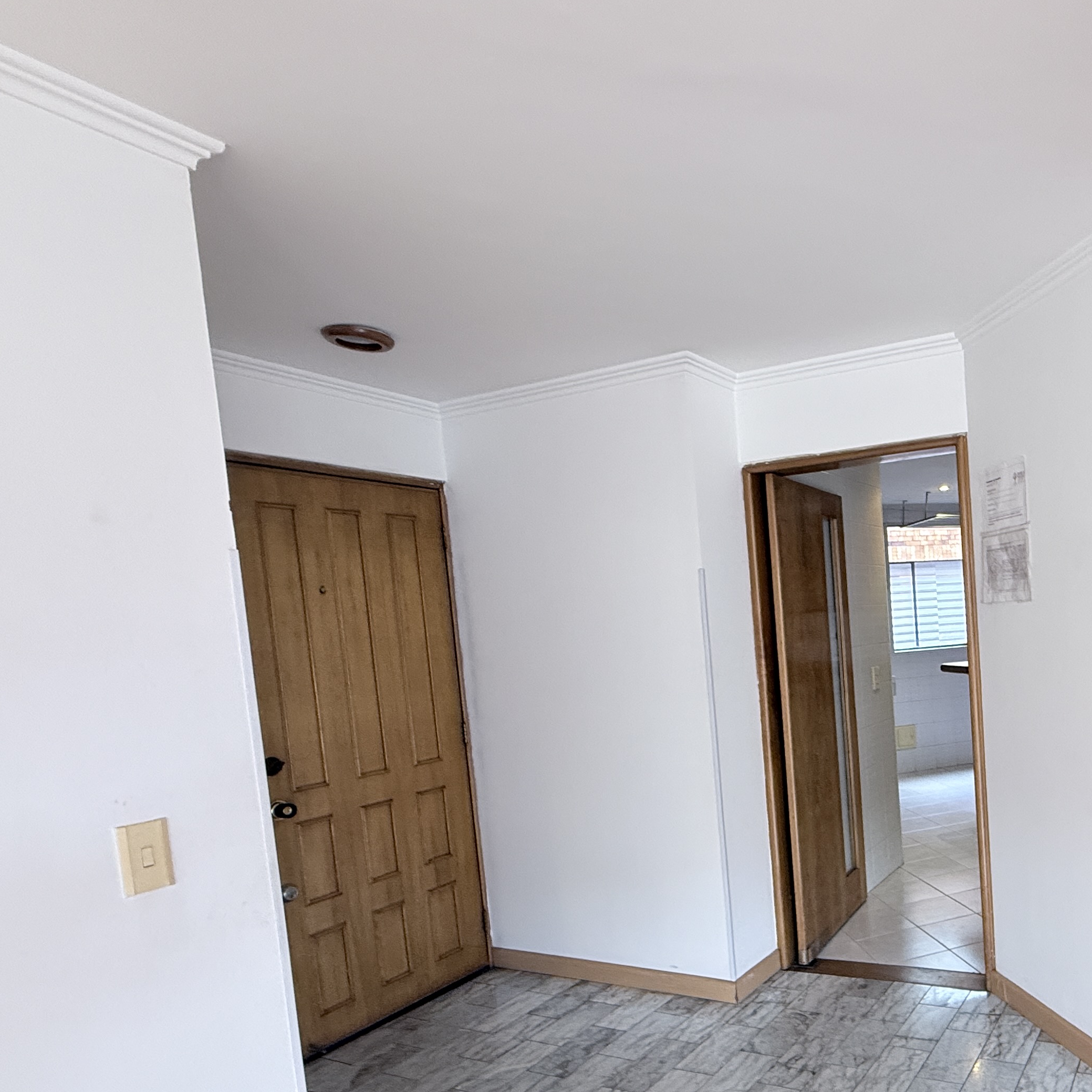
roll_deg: +2.7
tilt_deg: -4.0
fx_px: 857
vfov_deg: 64.0
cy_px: 689
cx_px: 897
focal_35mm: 24
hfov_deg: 59.2
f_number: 2.2
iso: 250
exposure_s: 1/60
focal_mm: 2.22
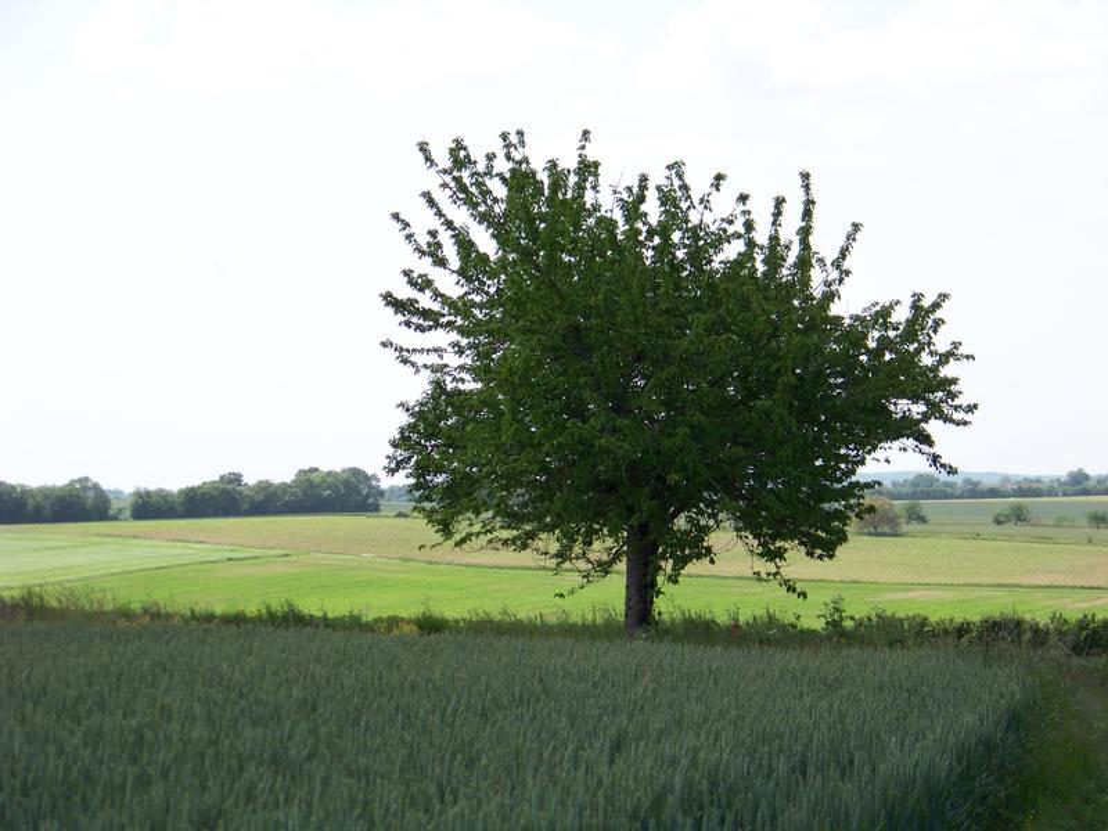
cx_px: 554
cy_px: 416
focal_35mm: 126
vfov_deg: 11.8
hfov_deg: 15.6
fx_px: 4033
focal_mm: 21.1
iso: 64
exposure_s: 1/640
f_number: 3.2
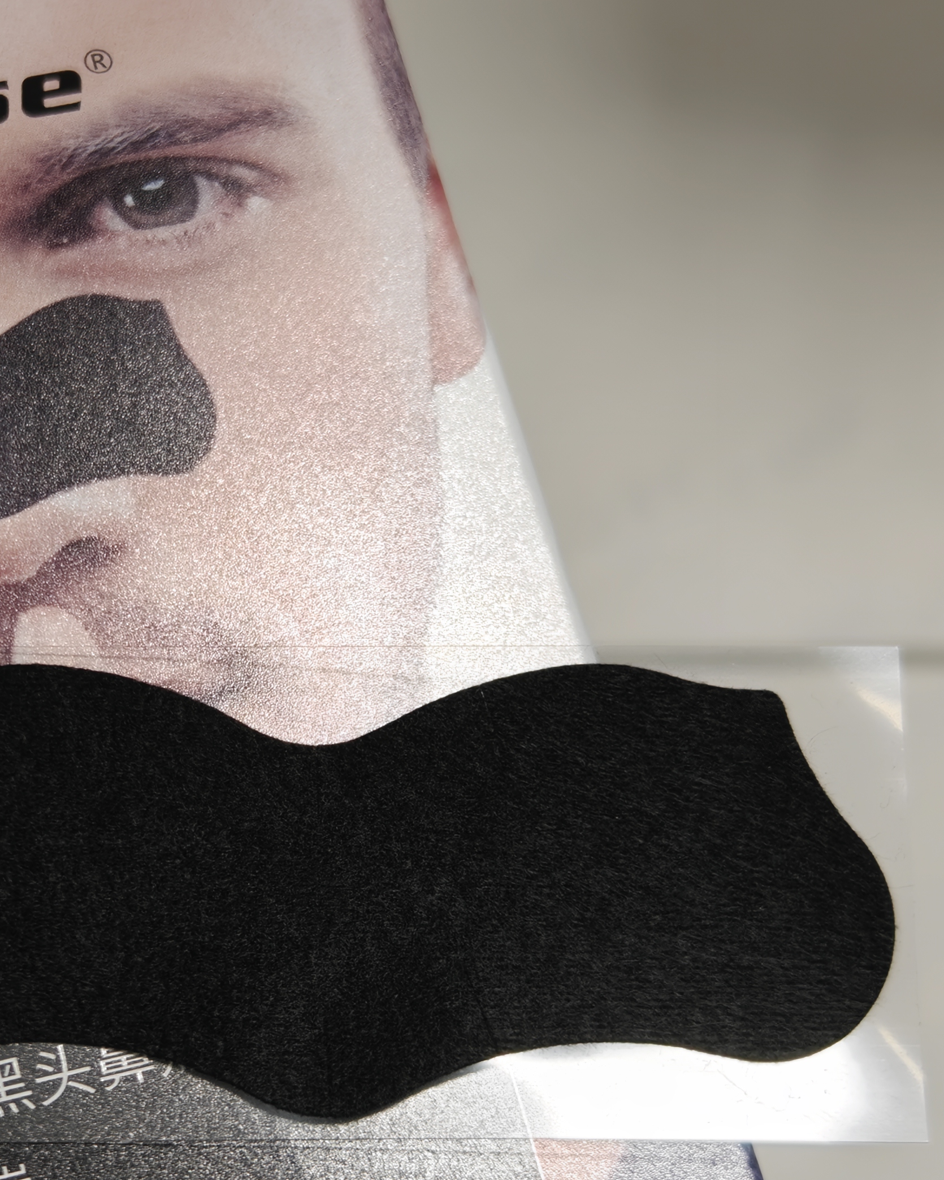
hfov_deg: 16.9
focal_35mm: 90
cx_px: 154
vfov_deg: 21.2
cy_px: 684
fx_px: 3144
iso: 500
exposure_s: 1/85
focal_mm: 8.67
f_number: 1.8
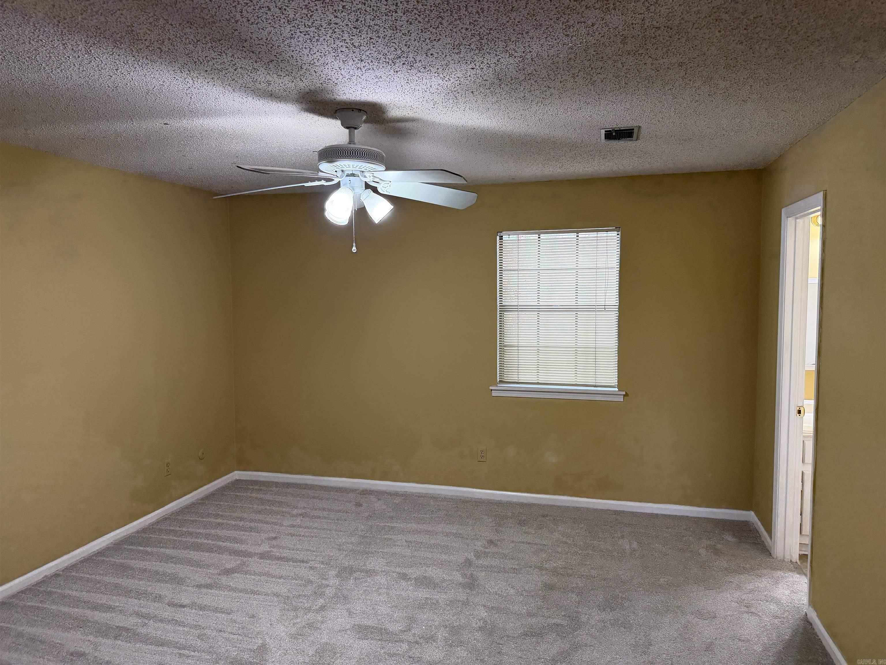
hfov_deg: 71.6
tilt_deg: -4.6
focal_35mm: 24
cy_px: 332
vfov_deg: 56.8
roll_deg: +0.2
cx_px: 443
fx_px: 614
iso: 400
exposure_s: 1/120
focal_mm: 6.76
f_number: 1.78
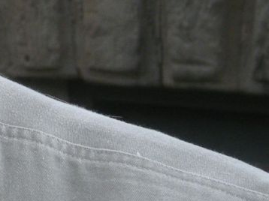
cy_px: -47
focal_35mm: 365
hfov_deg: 5.3
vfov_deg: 4.1
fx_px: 2835
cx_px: -224
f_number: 5.1
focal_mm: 14.6
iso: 114
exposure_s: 1/112
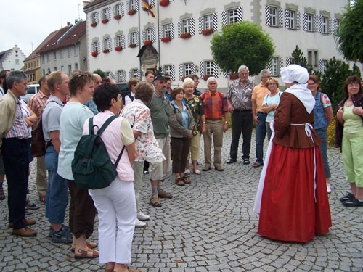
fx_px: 398
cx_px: 182
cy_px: 136
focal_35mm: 38
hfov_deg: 49.0
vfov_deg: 37.7
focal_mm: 6.3
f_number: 2.8
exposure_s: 1/500
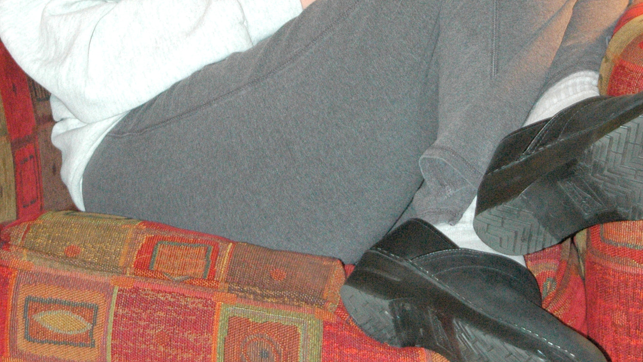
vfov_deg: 8.5
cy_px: 25
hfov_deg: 15.1
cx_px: 321
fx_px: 2421
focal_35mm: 142
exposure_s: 1/60
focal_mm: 60
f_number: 4.8
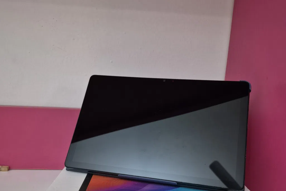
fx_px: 254
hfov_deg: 58.7
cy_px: 155
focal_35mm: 32
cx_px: 143
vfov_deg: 39.3
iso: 1000
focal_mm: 5.4
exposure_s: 1/100
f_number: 1.8
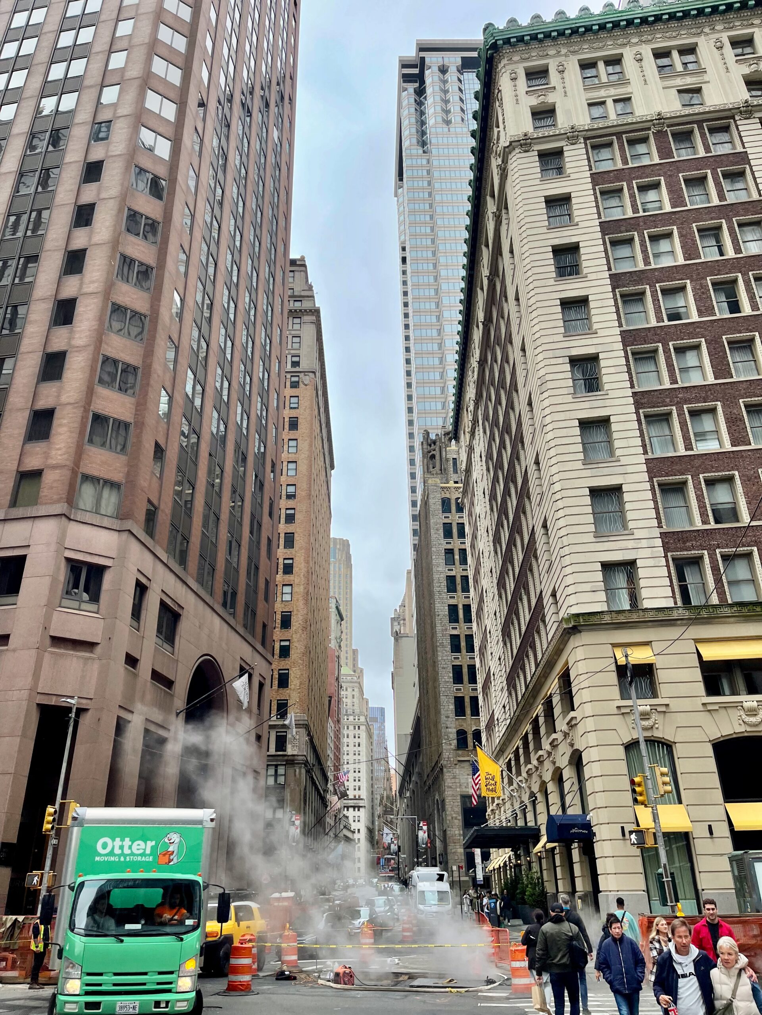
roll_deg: +2.5
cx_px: 381
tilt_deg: +26.6
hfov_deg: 54.9
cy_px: 508
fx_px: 734
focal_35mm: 25
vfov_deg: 69.4
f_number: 1.6
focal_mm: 5.1
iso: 32
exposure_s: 1/1279
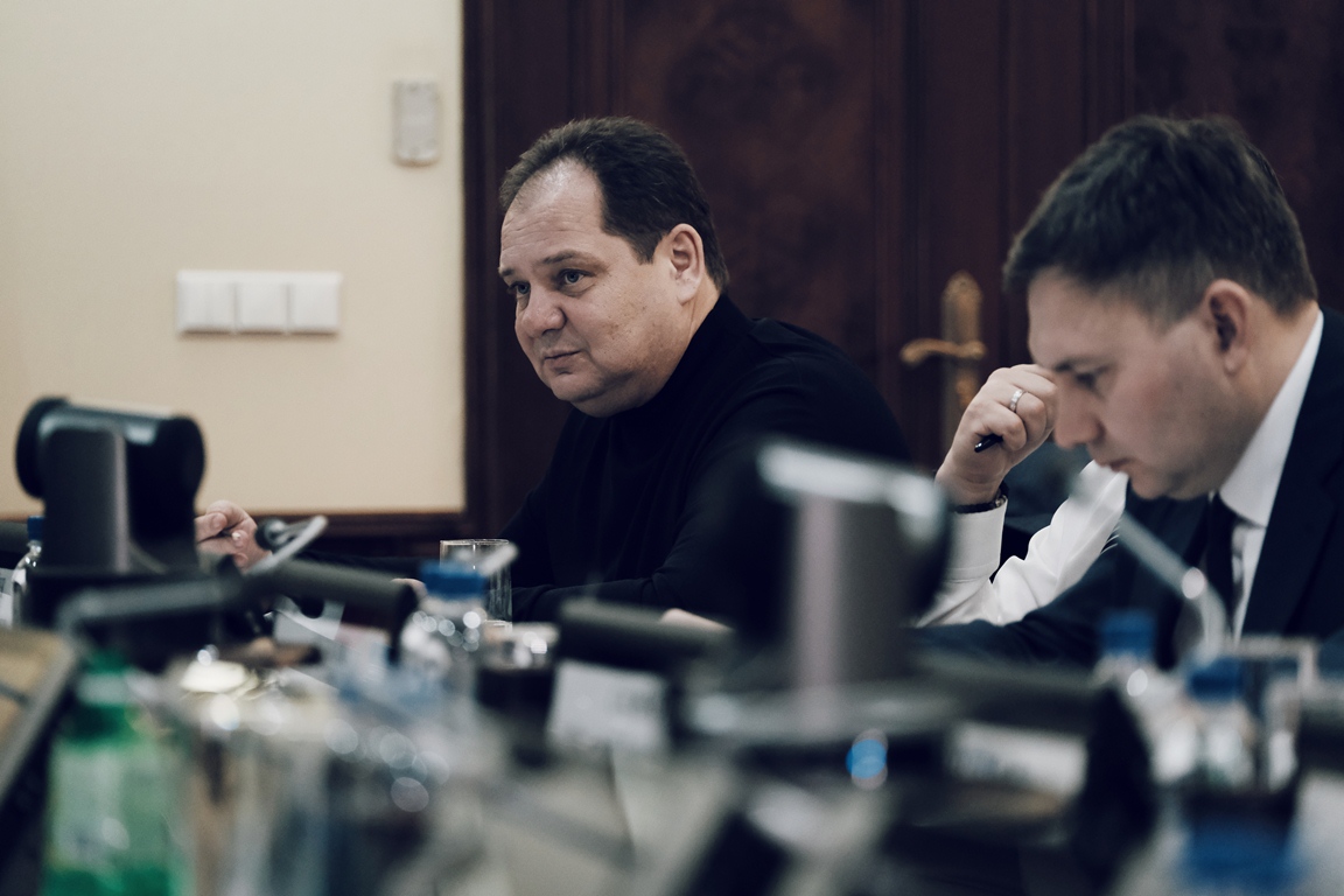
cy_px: 448
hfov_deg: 11.5
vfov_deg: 7.7
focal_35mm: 179
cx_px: 672
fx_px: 6682
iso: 4000
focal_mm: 119.2
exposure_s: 1/200
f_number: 2.8
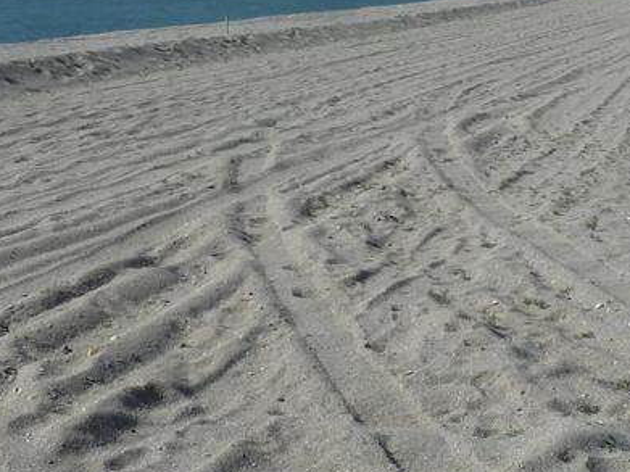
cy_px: -23
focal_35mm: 76
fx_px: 1383
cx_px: 345
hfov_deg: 25.7
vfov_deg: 18.7
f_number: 5.6
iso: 80
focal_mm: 4.7
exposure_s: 1/800
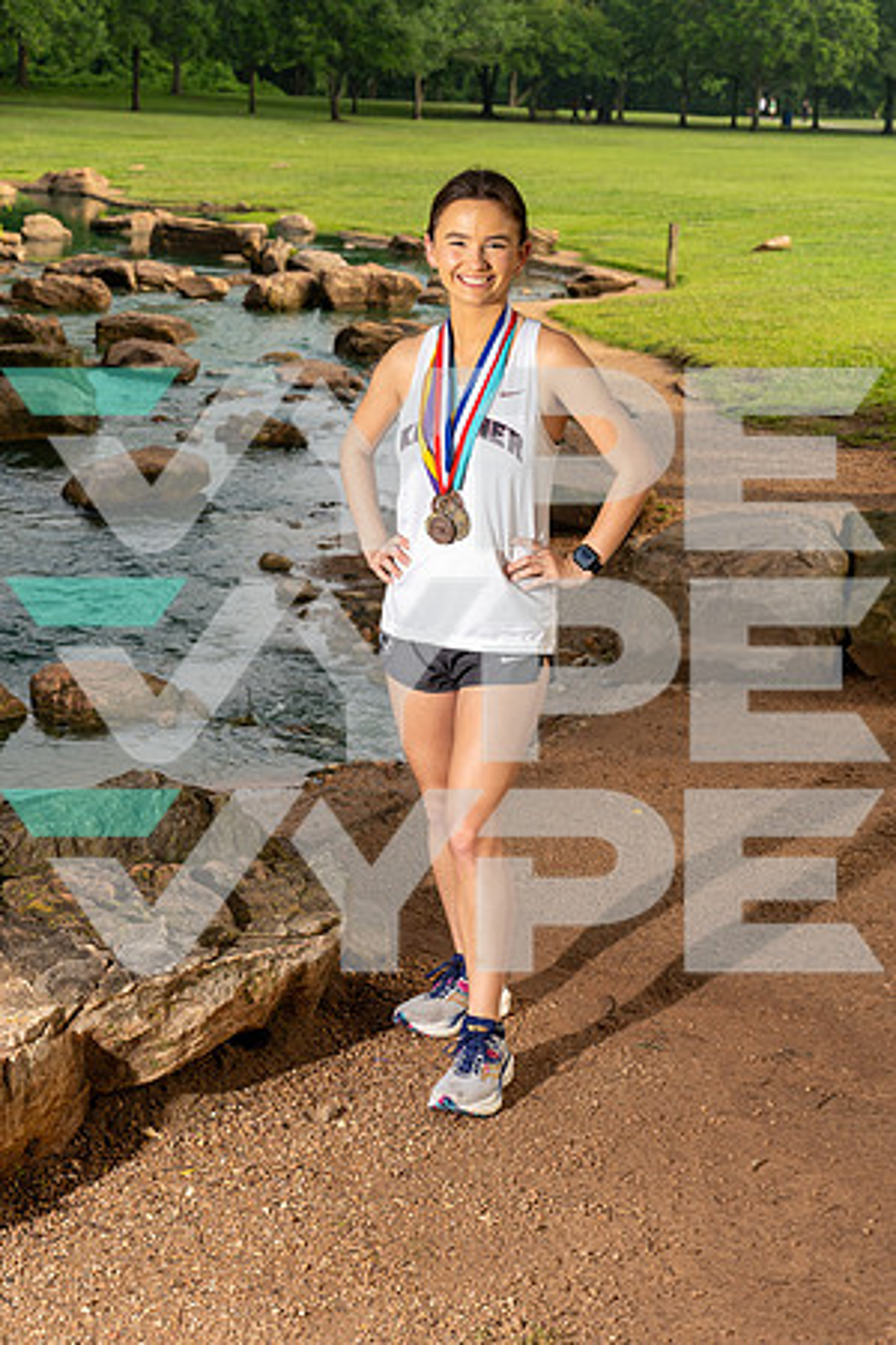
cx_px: 448
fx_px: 2128
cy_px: 672
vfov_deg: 35.1
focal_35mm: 57
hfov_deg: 23.8
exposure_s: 1/250
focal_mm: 57
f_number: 8
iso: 320
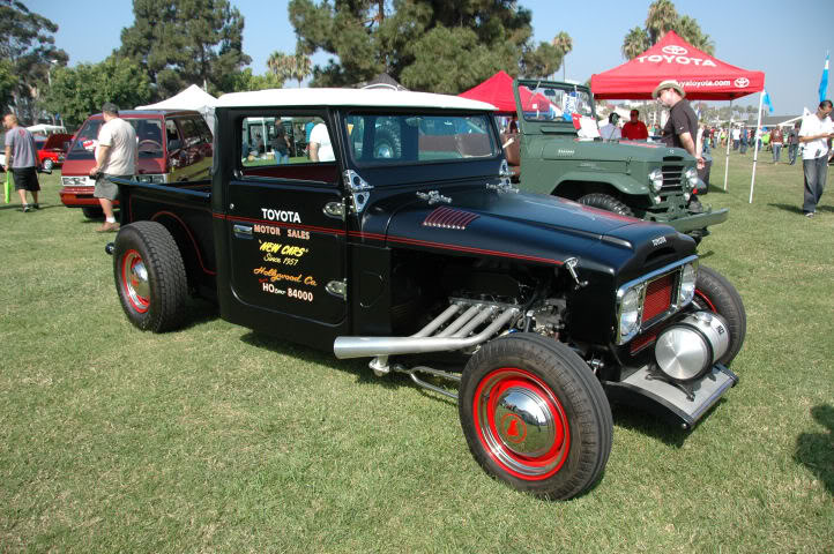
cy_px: 277
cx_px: 417
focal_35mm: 27
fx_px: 625
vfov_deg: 47.8
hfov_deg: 67.4
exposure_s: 1/1000
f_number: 4.5
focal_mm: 18
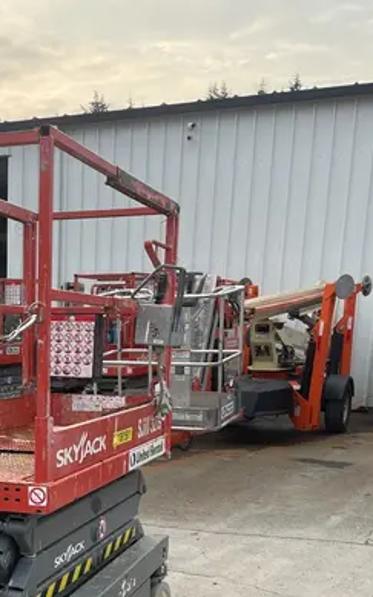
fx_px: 846
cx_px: 11
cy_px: 532
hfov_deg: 23.9
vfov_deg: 36.6
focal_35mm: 52
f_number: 1.6
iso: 50
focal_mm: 4.2
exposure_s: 1/734
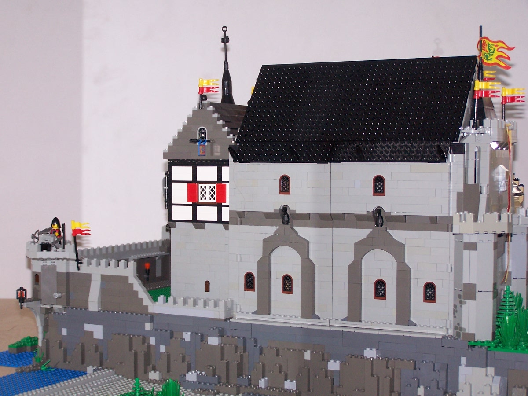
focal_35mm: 69
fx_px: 1052
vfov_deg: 21.3
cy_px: 198
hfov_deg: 28.2
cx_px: 264
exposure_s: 1/60
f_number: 3.2
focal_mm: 11.5
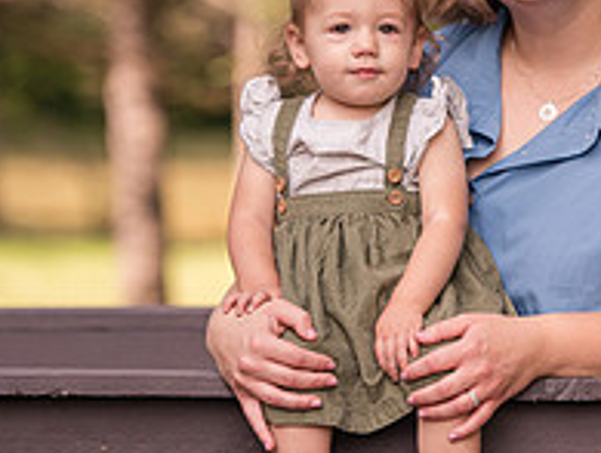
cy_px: 186
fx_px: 6071
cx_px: 700
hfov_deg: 5.6
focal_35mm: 349
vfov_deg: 4.3
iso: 400
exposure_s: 1/1250
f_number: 3.2
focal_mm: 120
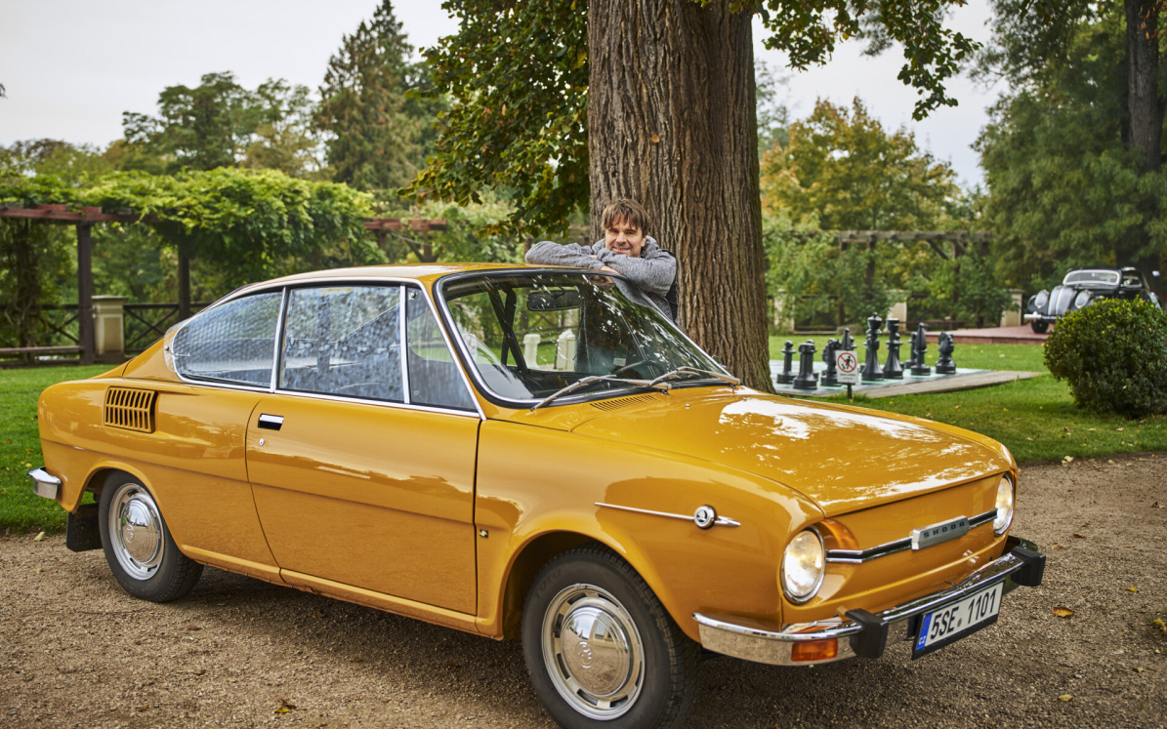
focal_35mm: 43
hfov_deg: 46.2
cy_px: 381
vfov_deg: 29.9
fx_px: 1368
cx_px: 582
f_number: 2.8
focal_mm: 42
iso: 800
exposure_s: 1/160
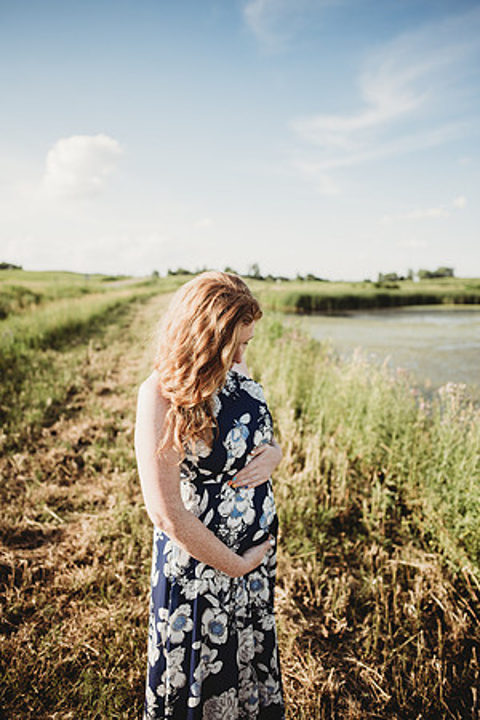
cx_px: 240
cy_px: 360
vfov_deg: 73.7
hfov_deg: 53.1
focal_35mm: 24
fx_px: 480
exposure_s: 1/1600
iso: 100
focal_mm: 24
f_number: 2.2
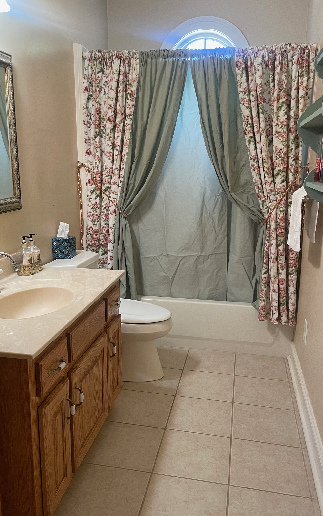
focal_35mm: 30
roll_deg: +0.3
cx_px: 148
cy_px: 274
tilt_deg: -12.7
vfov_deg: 62.8
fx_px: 423
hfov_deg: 41.8
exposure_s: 1/60
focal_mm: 4.2
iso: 160
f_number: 1.6
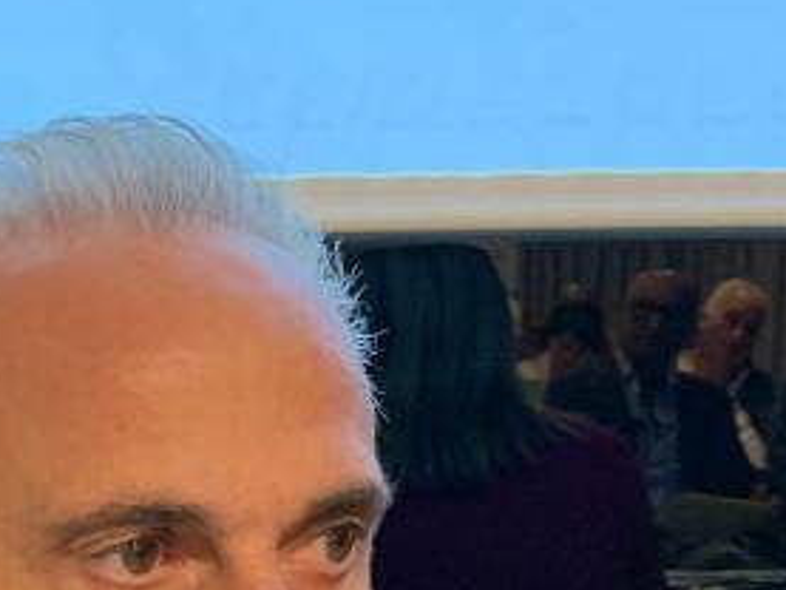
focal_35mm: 96
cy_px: 641
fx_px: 2181
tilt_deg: -9.2
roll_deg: +1.3
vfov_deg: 15.0
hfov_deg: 19.4
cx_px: -114
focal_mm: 4.25
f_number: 1.8
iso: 250
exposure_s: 1/50
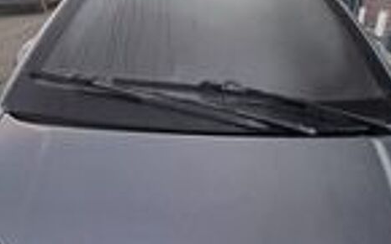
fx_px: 373
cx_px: 200
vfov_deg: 36.3
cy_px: 117
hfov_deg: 55.3
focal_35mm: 35
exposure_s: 1/151
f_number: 1.7
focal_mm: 5.31
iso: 50
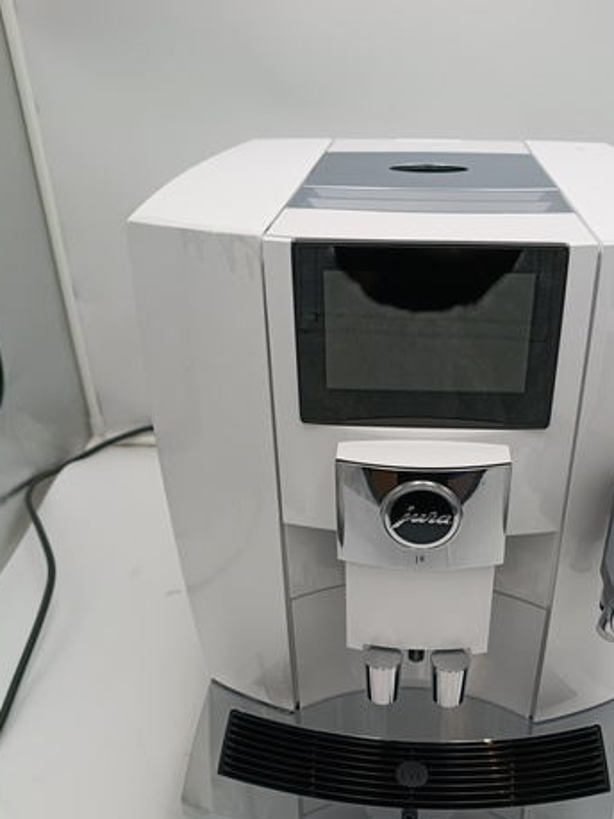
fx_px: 804
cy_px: 521
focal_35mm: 34
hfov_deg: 41.5
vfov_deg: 53.3
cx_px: 377
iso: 144
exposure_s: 1/245
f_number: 1.8
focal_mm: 4.81
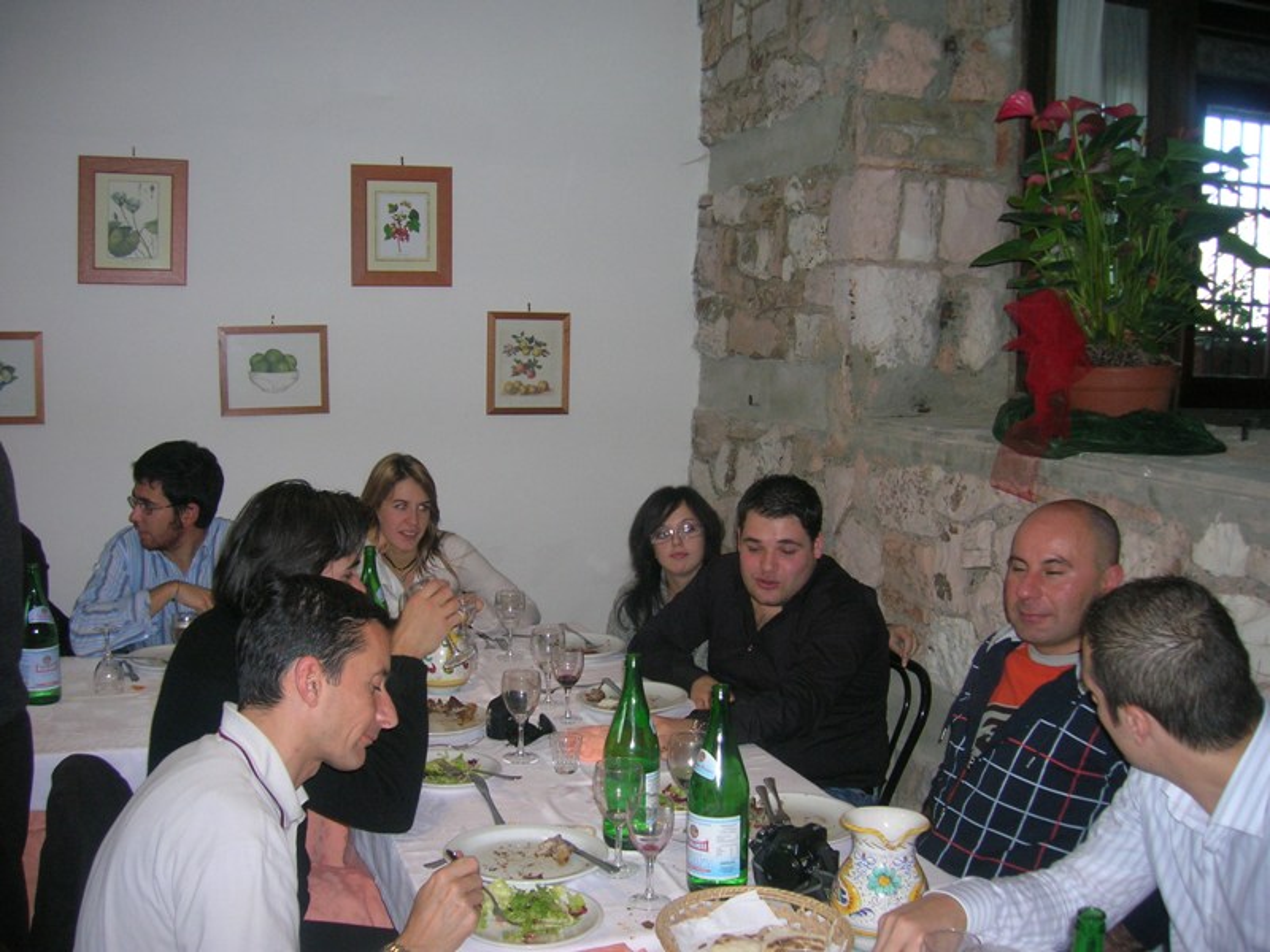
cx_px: 635
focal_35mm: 34
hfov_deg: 54.0
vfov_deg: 41.8
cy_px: 476
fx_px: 1247
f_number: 2.9
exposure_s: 1/60.1
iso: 88
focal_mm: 5.7
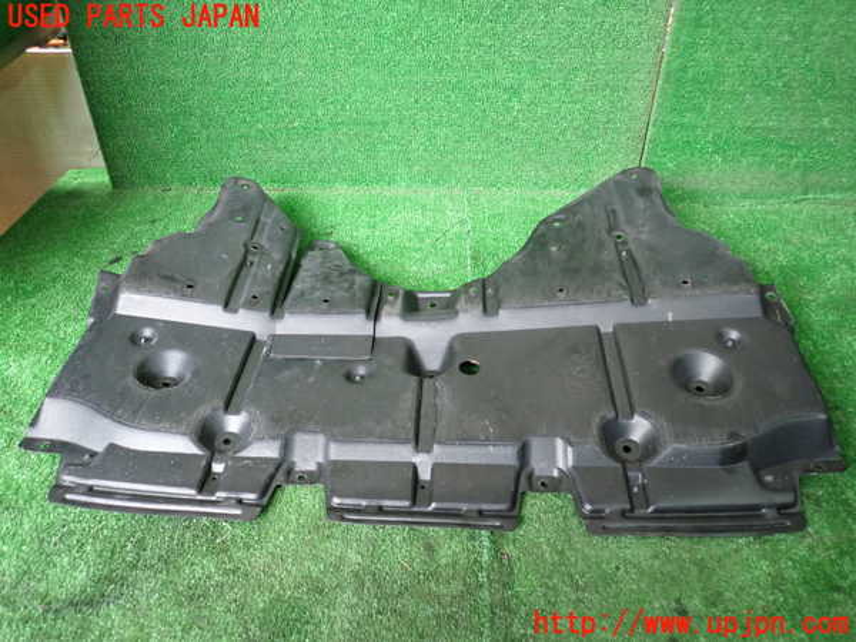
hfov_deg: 69.4
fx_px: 618
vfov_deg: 54.9
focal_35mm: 25
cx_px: 428
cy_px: 321
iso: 250
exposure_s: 1/30
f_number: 2
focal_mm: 4.5
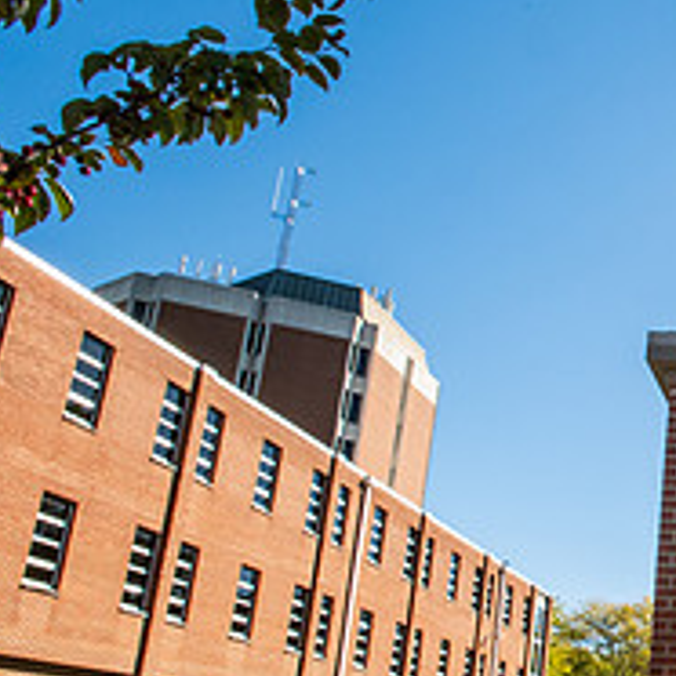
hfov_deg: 27.8
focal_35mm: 45
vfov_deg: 36.5
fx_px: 994
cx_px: 970
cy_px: 522
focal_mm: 17
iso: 1000
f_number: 22
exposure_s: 1/160
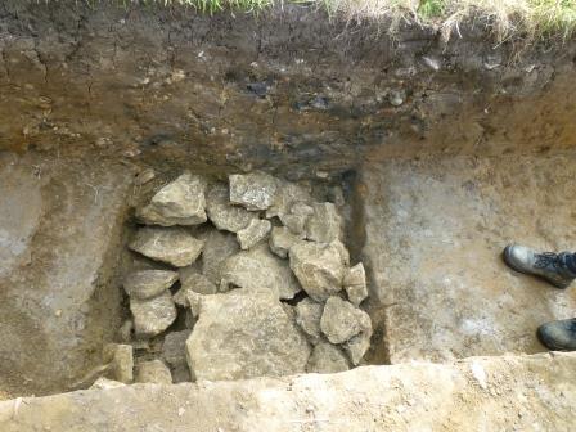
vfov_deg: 48.2
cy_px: 216
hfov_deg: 61.7
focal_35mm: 29
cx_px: 288
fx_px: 483
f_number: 3.3
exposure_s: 1/50
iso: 80
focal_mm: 5.2
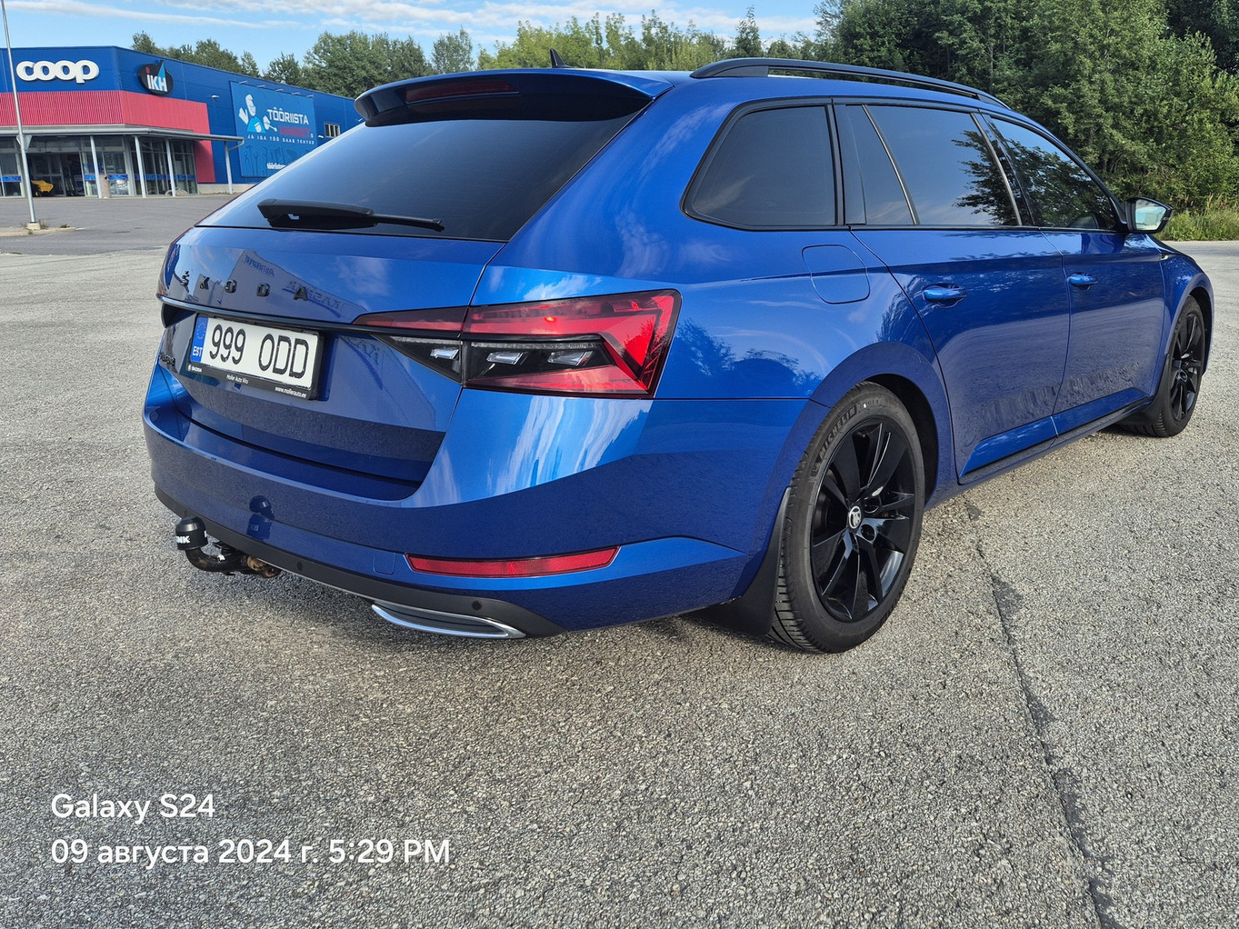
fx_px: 966
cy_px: 393
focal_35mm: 27
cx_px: 709
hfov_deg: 65.0
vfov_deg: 51.1
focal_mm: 5.4
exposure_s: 1/766
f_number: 1.8
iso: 25
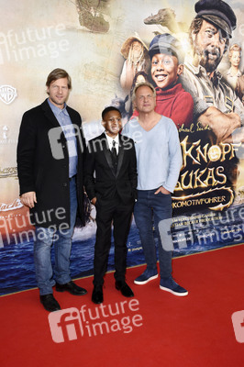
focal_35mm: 40
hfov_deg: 33.0
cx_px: 122
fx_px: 412
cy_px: 184
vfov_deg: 48.0
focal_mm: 27
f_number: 6.3
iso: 640
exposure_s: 1/100
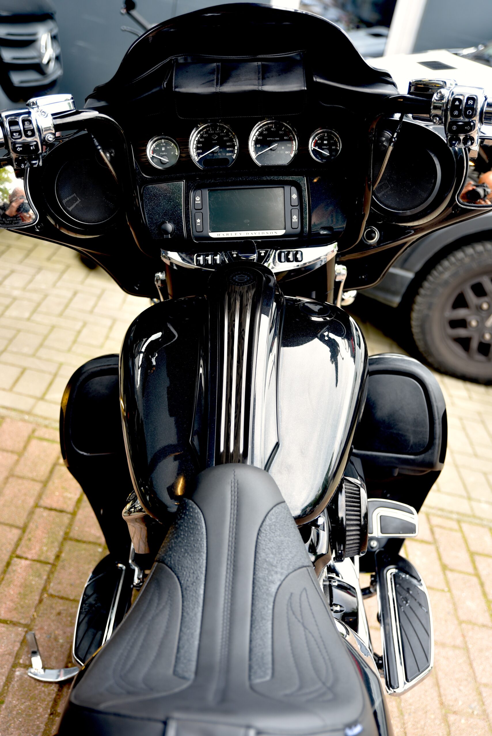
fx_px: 819
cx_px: 246
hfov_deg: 33.4
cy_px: 368
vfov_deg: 48.4
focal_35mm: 40
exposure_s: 1/40
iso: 100
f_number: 2.8
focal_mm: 40
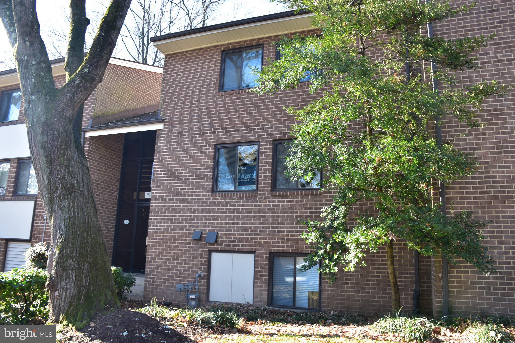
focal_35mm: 27
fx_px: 386
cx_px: 258
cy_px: 172
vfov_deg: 47.9
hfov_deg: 67.4
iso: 100
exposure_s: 1/40
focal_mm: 18
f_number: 6.3
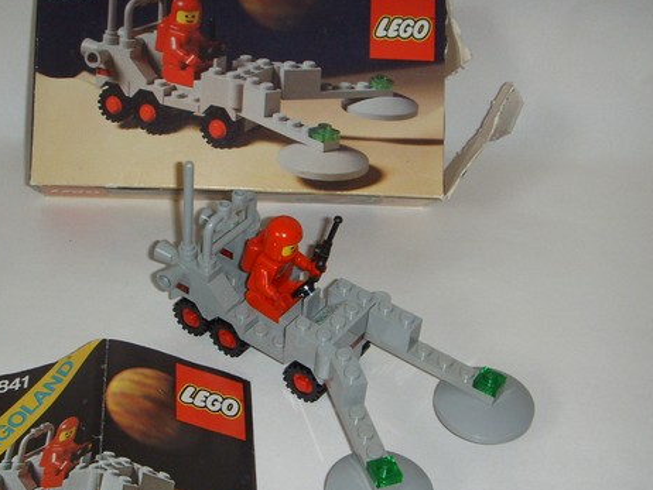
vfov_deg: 27.0
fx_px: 1019
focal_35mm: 54
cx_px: 235
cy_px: 285
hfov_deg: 35.3
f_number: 3.5
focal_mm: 6.6
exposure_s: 1/45
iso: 100
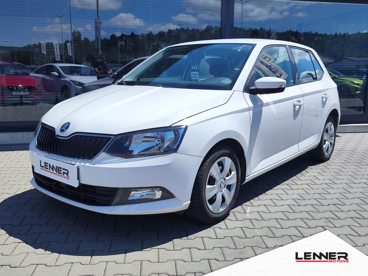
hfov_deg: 73.9
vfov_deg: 58.9
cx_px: 184
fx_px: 245
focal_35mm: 23
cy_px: 138
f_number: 1.69
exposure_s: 1/1122
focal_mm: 7.01
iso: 50
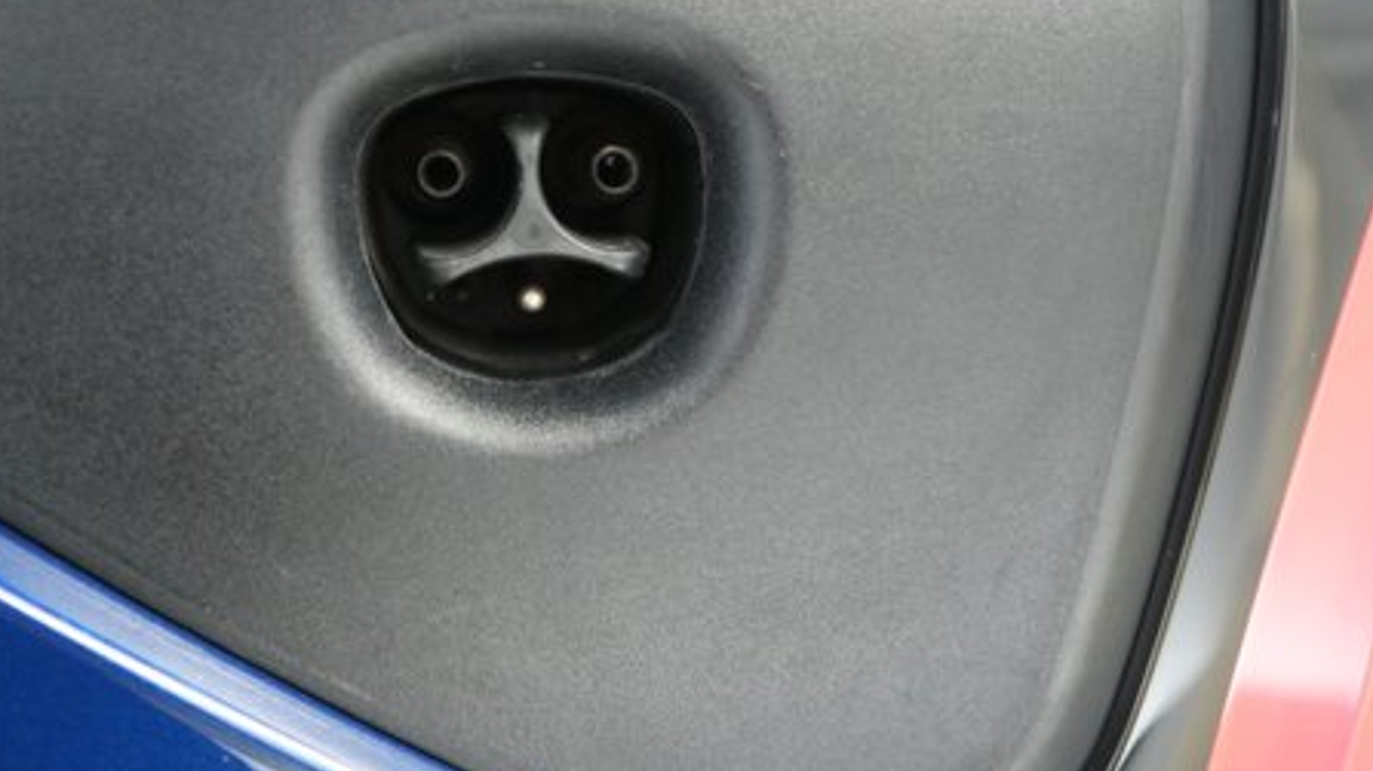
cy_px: 221
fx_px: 1528
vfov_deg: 28.0
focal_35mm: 42
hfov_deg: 48.1
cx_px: 547
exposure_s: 1/30
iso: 1250
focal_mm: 28
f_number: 2.8
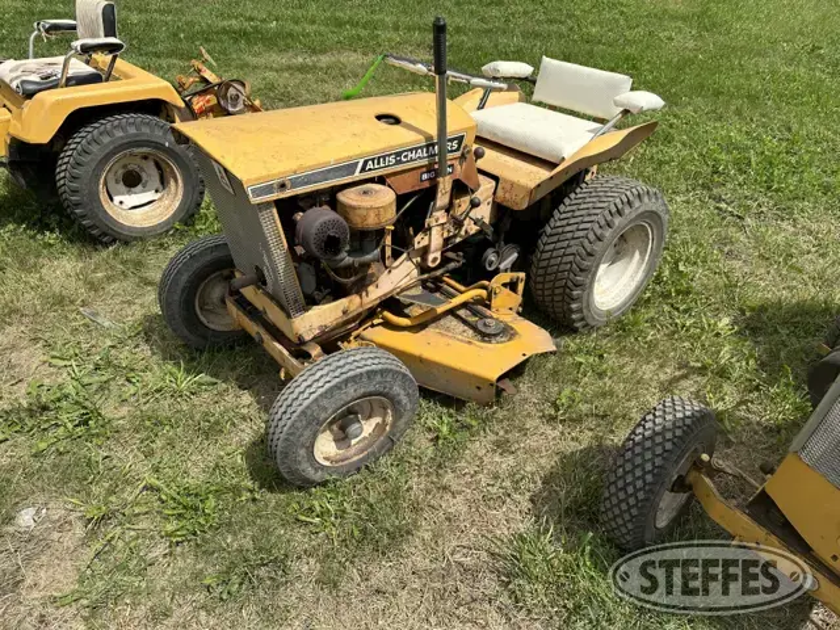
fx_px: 582
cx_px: 420
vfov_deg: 56.8
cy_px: 315
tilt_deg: -33.9
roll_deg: +0.4
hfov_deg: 71.6
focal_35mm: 24
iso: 80
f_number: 1.78
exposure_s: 1/5525
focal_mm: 6.86
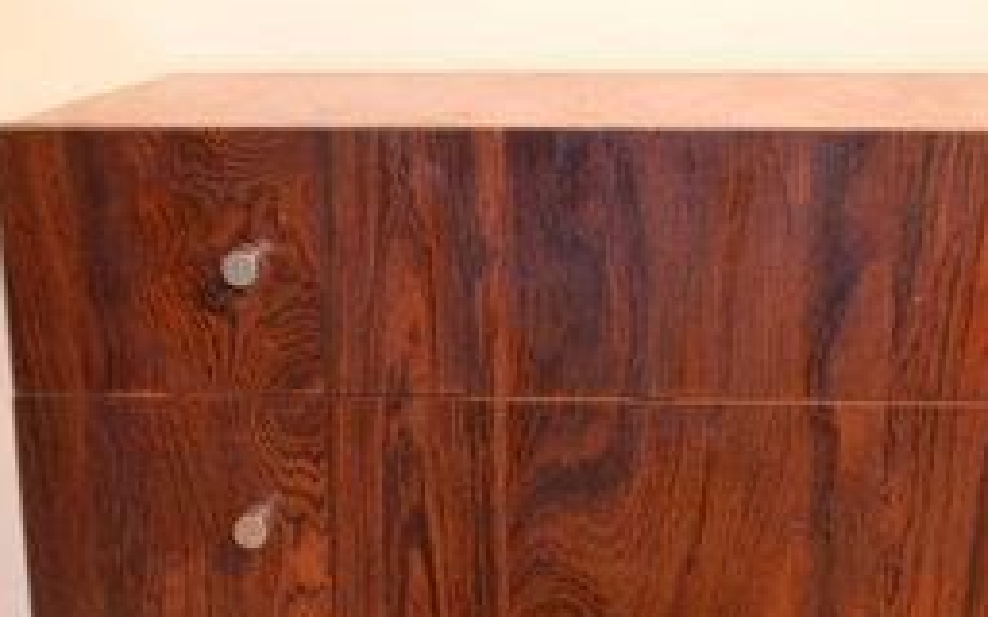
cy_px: 613
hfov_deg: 28.1
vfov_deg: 17.5
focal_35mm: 73
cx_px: 594
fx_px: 1966
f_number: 4
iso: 1250
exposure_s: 1/60
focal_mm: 24
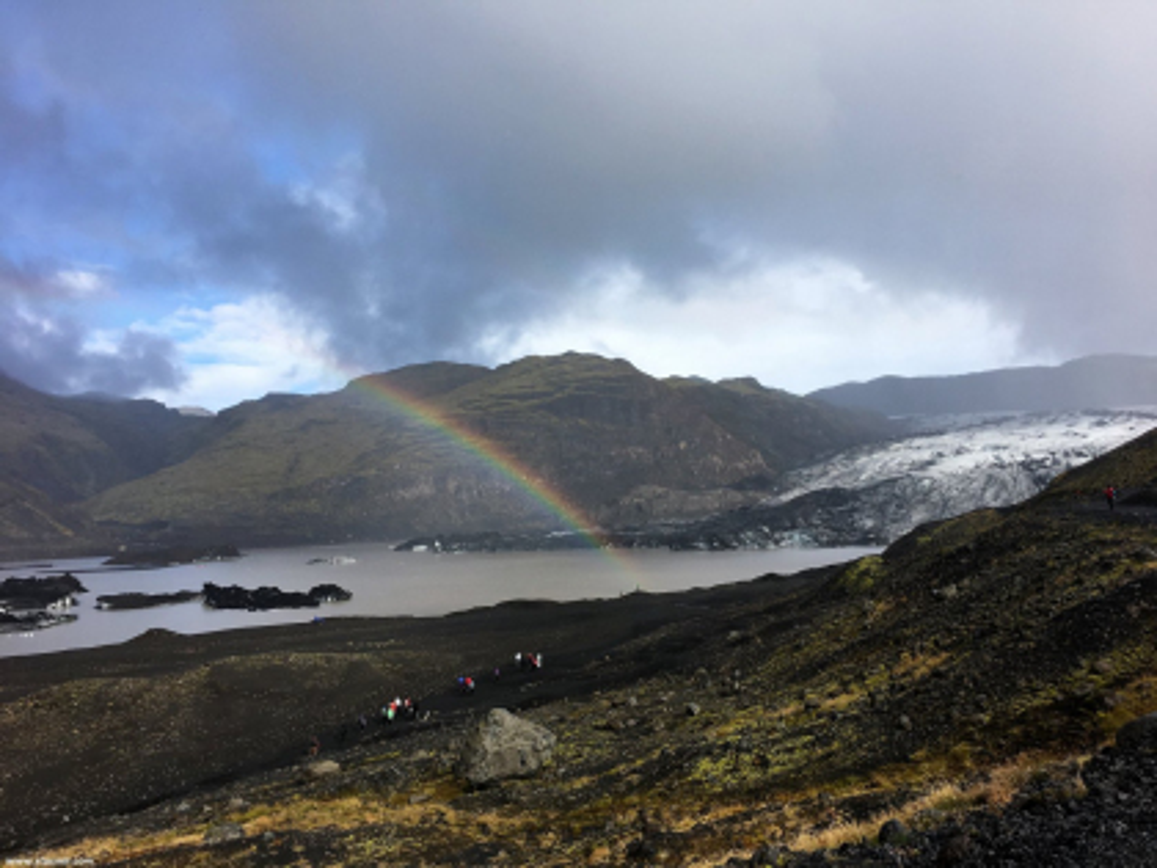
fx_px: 969
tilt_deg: +4.3
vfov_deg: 48.2
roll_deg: +1.3
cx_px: 578
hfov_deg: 61.7
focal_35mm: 29
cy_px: 434
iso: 25
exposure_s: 1/1202
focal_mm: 4.15
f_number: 2.2
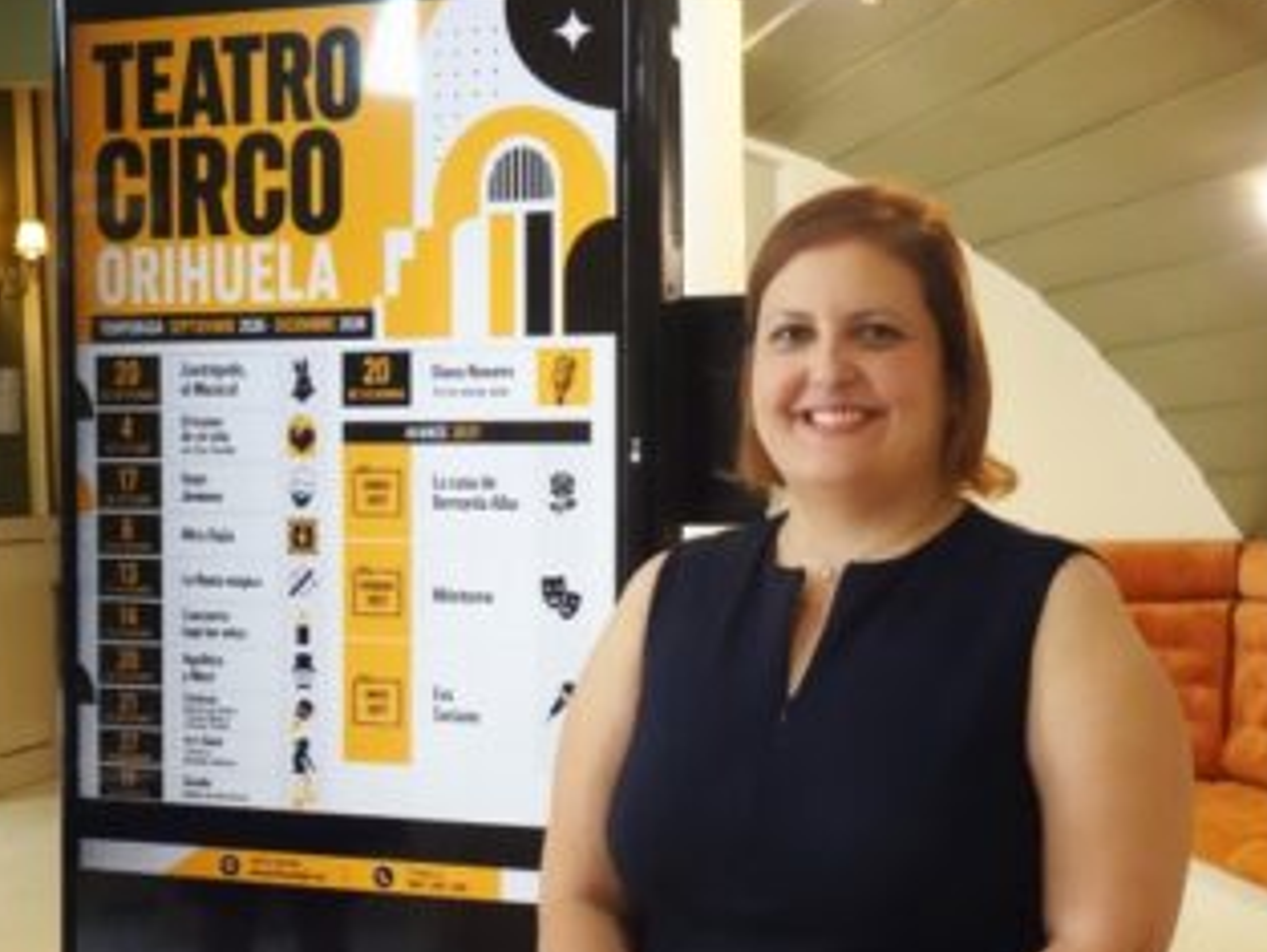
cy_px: 581
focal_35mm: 55
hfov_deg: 34.7
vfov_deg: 26.5
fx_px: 2014
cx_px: 797
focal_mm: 6.84
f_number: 4
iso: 800
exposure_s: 1/40
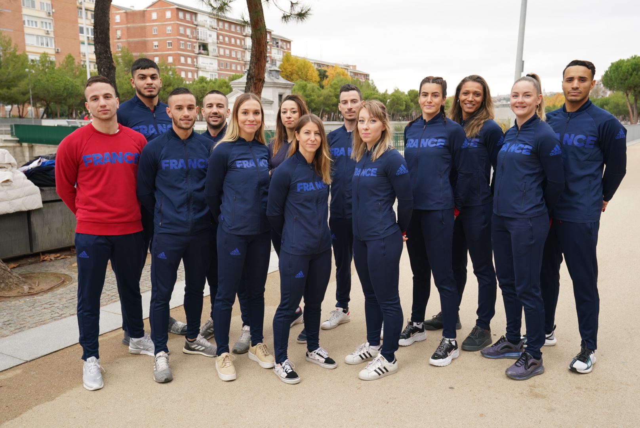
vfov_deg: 40.0
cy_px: 214
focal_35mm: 33
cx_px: 320
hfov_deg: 57.2
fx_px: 587
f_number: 5.6
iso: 400
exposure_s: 1/125
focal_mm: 33
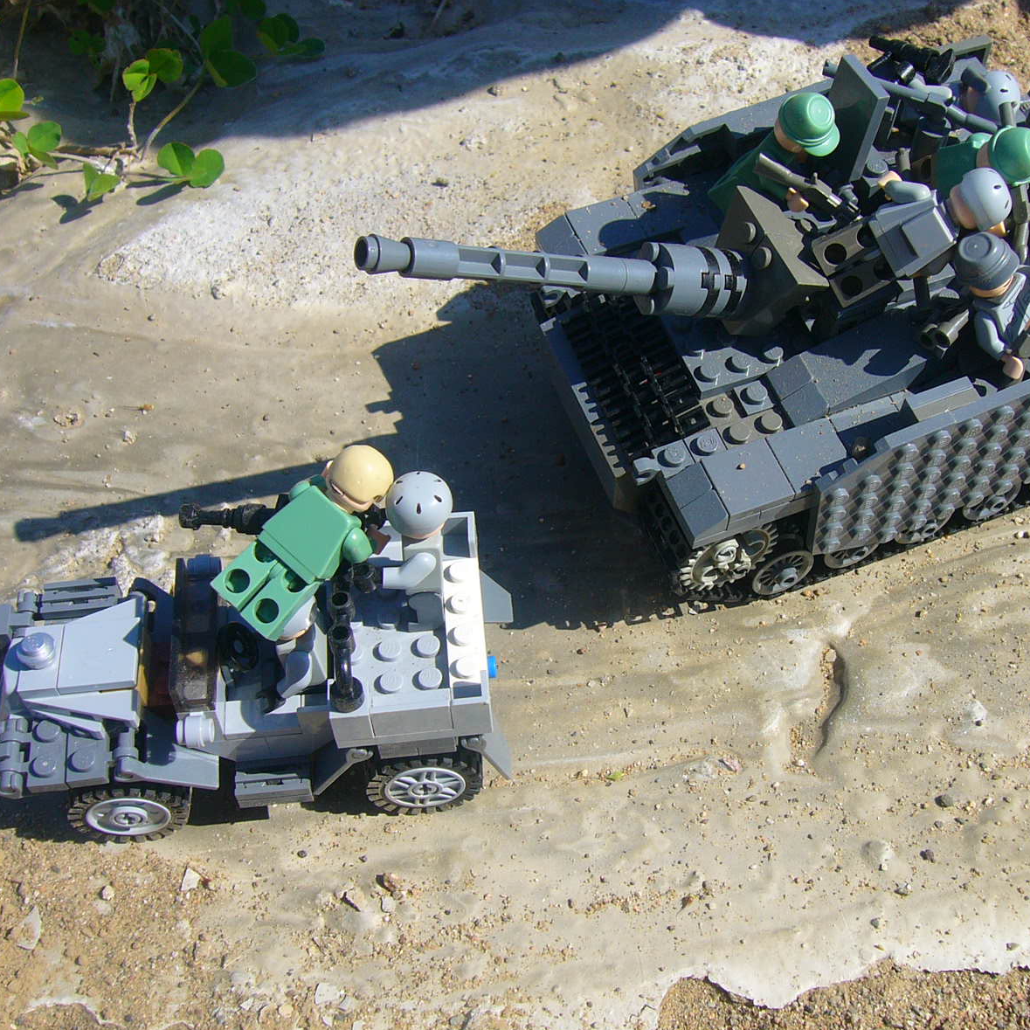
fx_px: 1414
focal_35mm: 42
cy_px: 509
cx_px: 619
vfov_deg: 40.0
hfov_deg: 39.9
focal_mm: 5.8
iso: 64
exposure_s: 1/400
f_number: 5.6
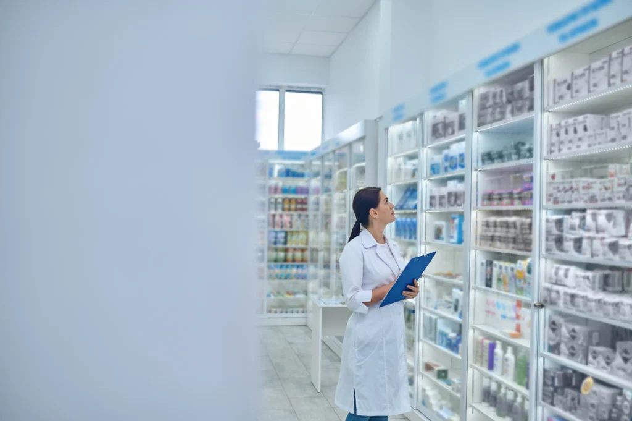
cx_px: 316
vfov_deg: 37.8
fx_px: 614
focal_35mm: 35
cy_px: 210
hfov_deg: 54.5
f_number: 2.5
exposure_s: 1/160
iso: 160
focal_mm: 35
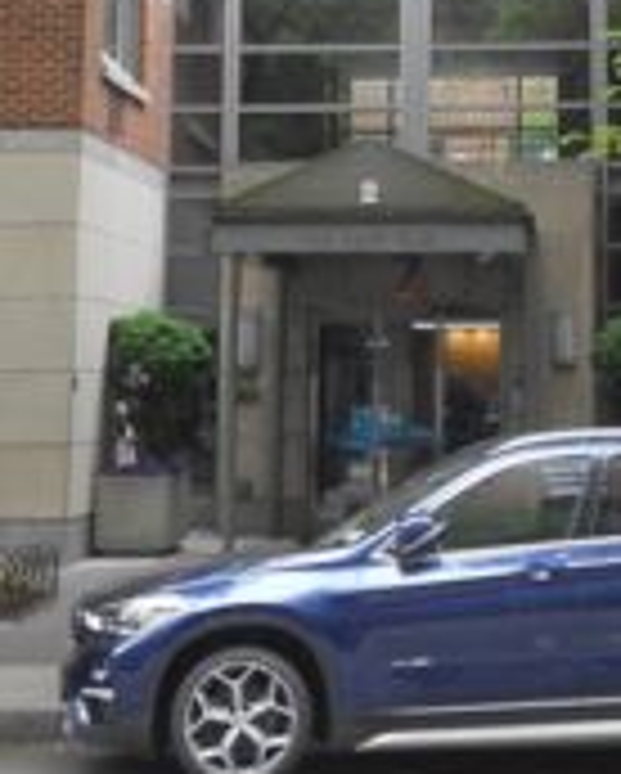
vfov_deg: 15.9
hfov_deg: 13.2
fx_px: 2660
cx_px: 572
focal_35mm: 116
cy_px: -176
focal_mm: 5.8
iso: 80
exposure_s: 1/50
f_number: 3.6
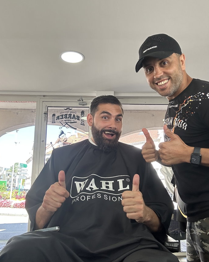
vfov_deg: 55.7
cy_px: 132
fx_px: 247
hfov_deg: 45.8
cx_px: 104
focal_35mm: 32
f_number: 1.9
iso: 64
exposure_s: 1/121
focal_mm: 2.69
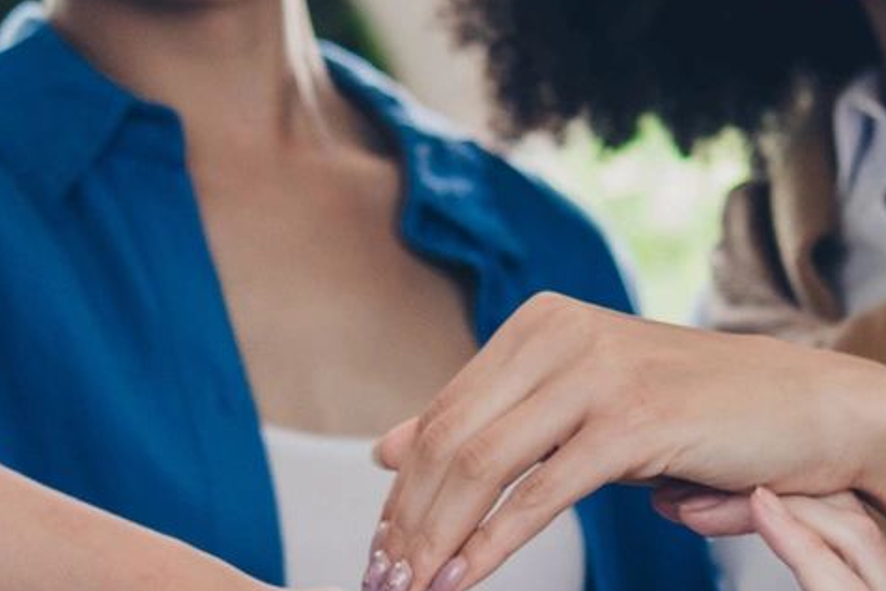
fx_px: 3741
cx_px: 470
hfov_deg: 13.5
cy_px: 436
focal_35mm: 152
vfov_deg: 9.0
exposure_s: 1/100
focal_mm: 34
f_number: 2.8
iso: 800
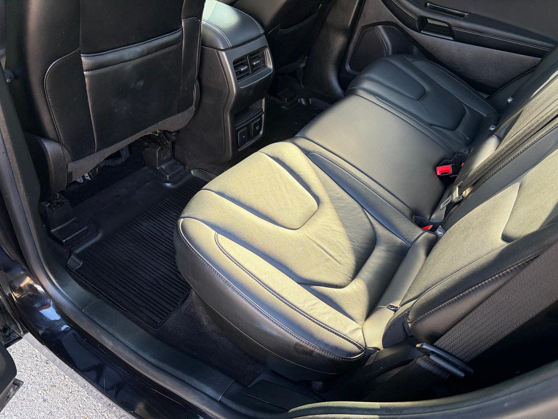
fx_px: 419
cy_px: 210
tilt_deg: -42.0
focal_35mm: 26
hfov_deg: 67.3
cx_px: 279
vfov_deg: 53.1
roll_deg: -5.4
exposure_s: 1/124
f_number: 1.6
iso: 100
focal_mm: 5.96
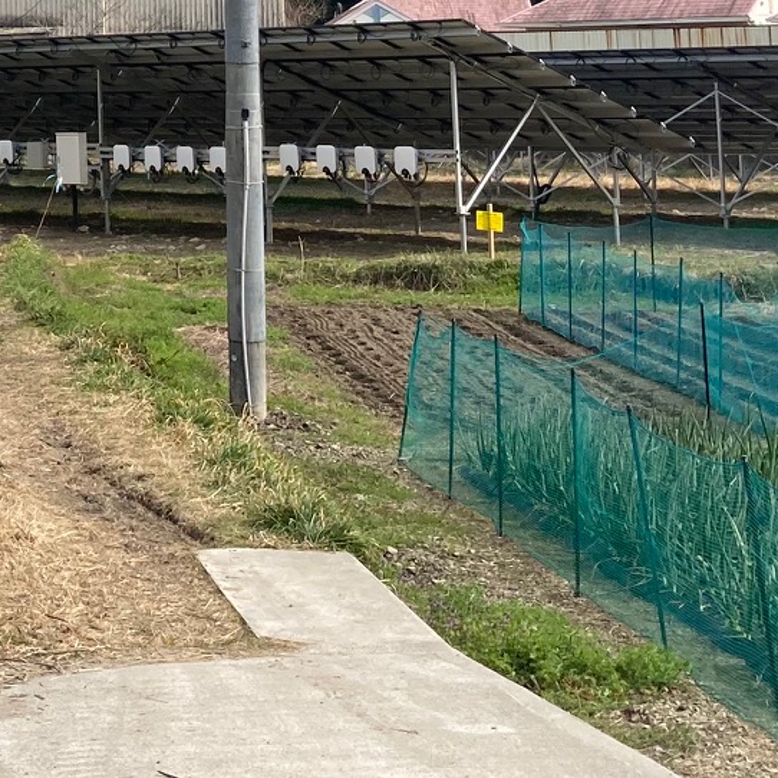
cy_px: -234
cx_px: -24
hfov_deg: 18.3
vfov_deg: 17.7
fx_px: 2339
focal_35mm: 92
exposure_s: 1/2183
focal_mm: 3.99
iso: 20
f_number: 1.8
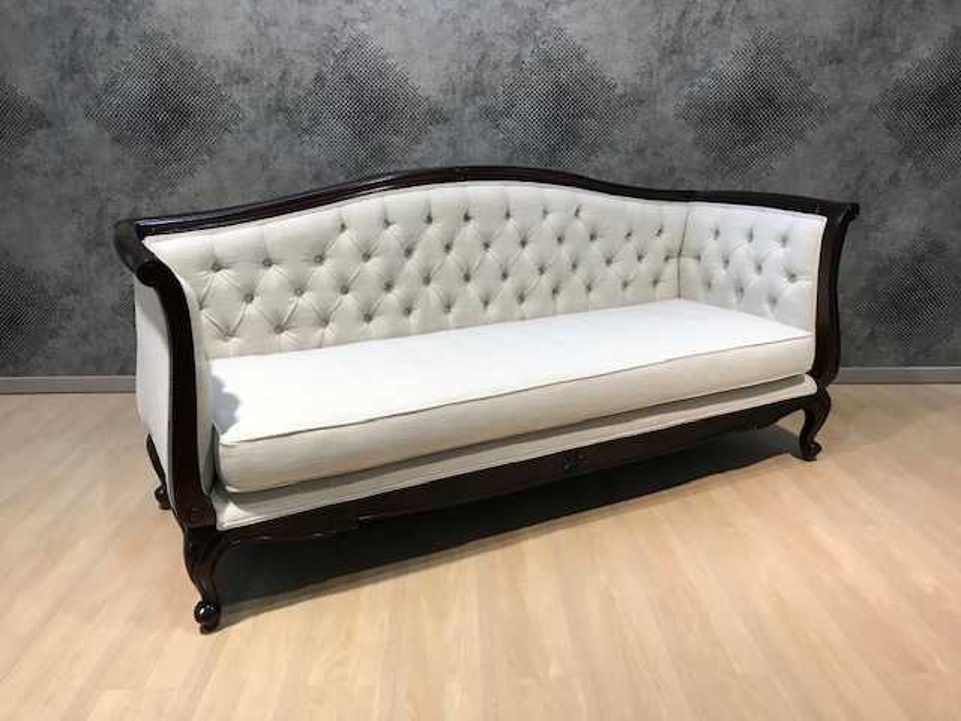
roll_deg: +0.8
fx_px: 777
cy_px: 360
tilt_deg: -15.9
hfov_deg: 63.4
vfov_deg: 49.7
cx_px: 480
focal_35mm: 28
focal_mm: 3.99
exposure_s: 1/25
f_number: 1.8
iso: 40
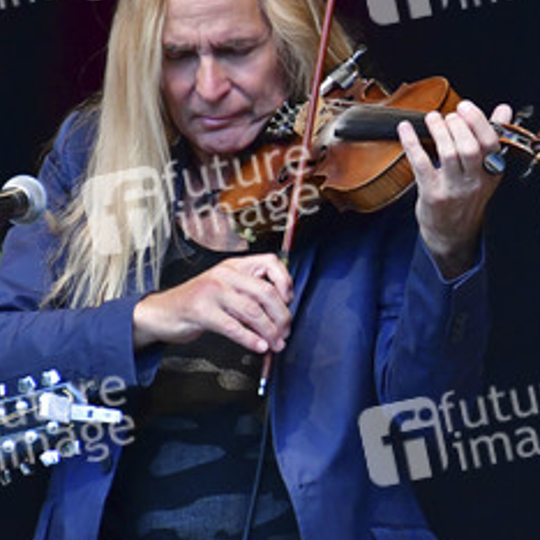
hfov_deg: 1.7
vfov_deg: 1.7
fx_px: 18479
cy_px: 316
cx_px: 268
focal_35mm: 1047
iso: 3200
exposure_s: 1/400
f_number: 5.6
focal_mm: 480
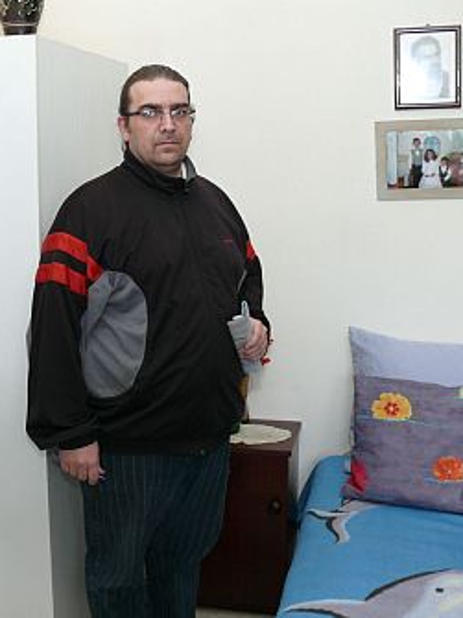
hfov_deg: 30.7
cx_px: 175
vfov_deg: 40.4
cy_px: 310
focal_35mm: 47
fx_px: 839
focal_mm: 7.4
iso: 100
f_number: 2.8
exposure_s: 1/30
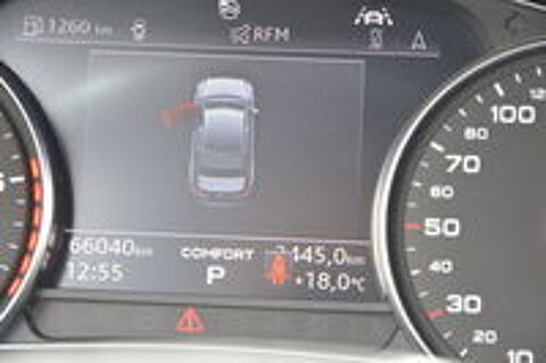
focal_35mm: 128
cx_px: 273
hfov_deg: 16.1
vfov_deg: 10.7
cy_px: 182
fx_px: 1932
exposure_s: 1/60
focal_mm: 85
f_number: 5.6
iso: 800
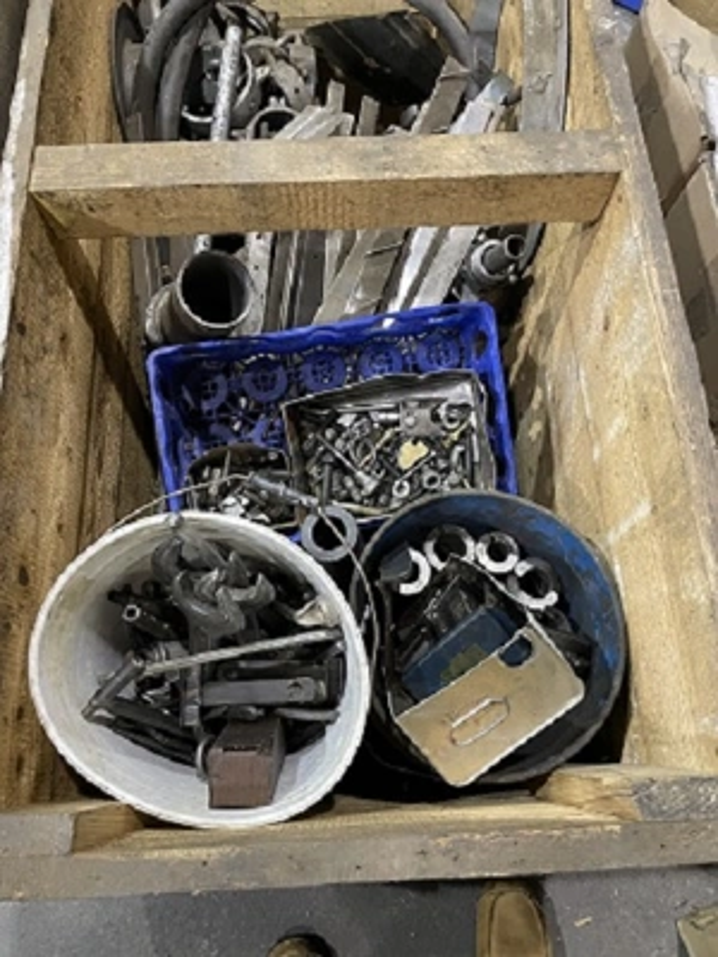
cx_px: 359
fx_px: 719
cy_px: 478
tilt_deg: -69.3
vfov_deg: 67.3
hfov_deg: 53.1
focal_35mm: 26
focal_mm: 4.2
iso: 400
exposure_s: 1/40
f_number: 1.6
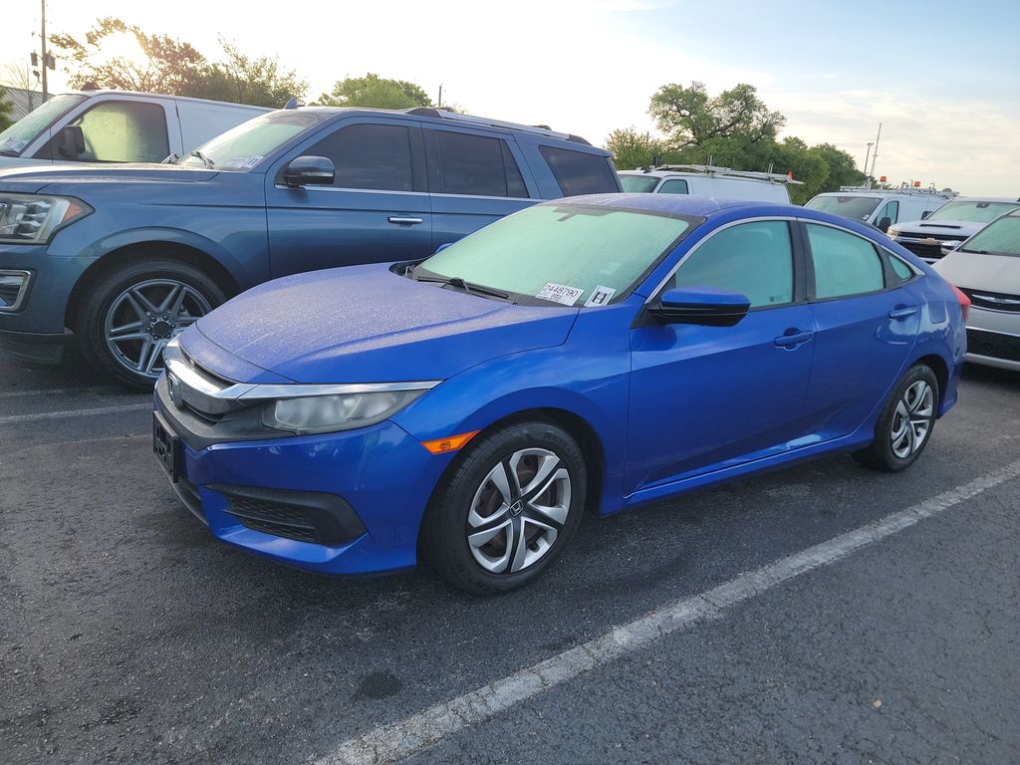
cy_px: 382
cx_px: 510
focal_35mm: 24
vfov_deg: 56.8
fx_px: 707
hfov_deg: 71.6
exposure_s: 1/183
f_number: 1.8
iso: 50
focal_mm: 6.7
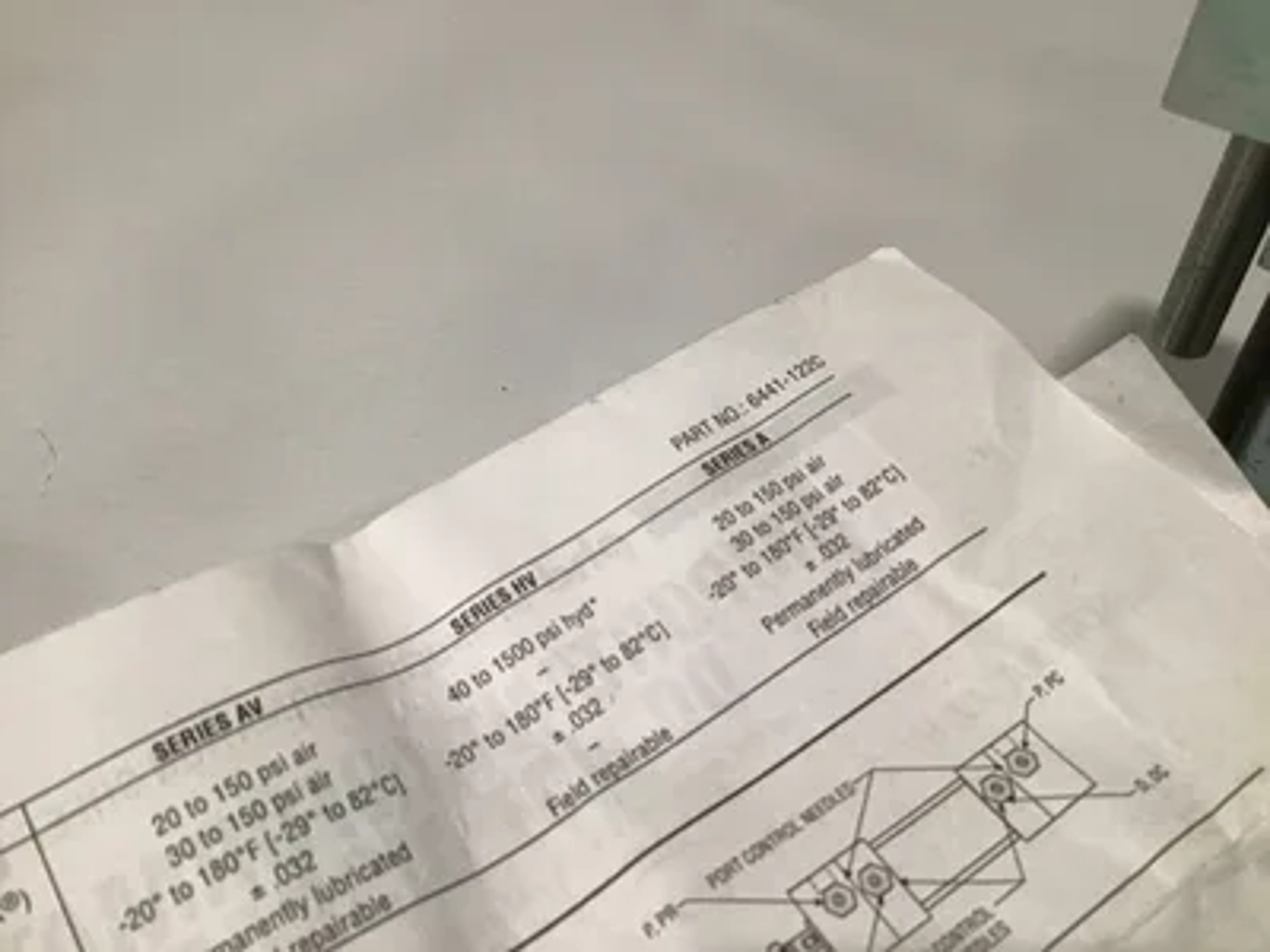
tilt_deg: -40.6
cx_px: 635
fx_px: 1137
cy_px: 476
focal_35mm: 31
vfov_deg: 45.4
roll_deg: -6.8
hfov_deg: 58.4
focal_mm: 3.3
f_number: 2.4
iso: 64
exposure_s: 1/30
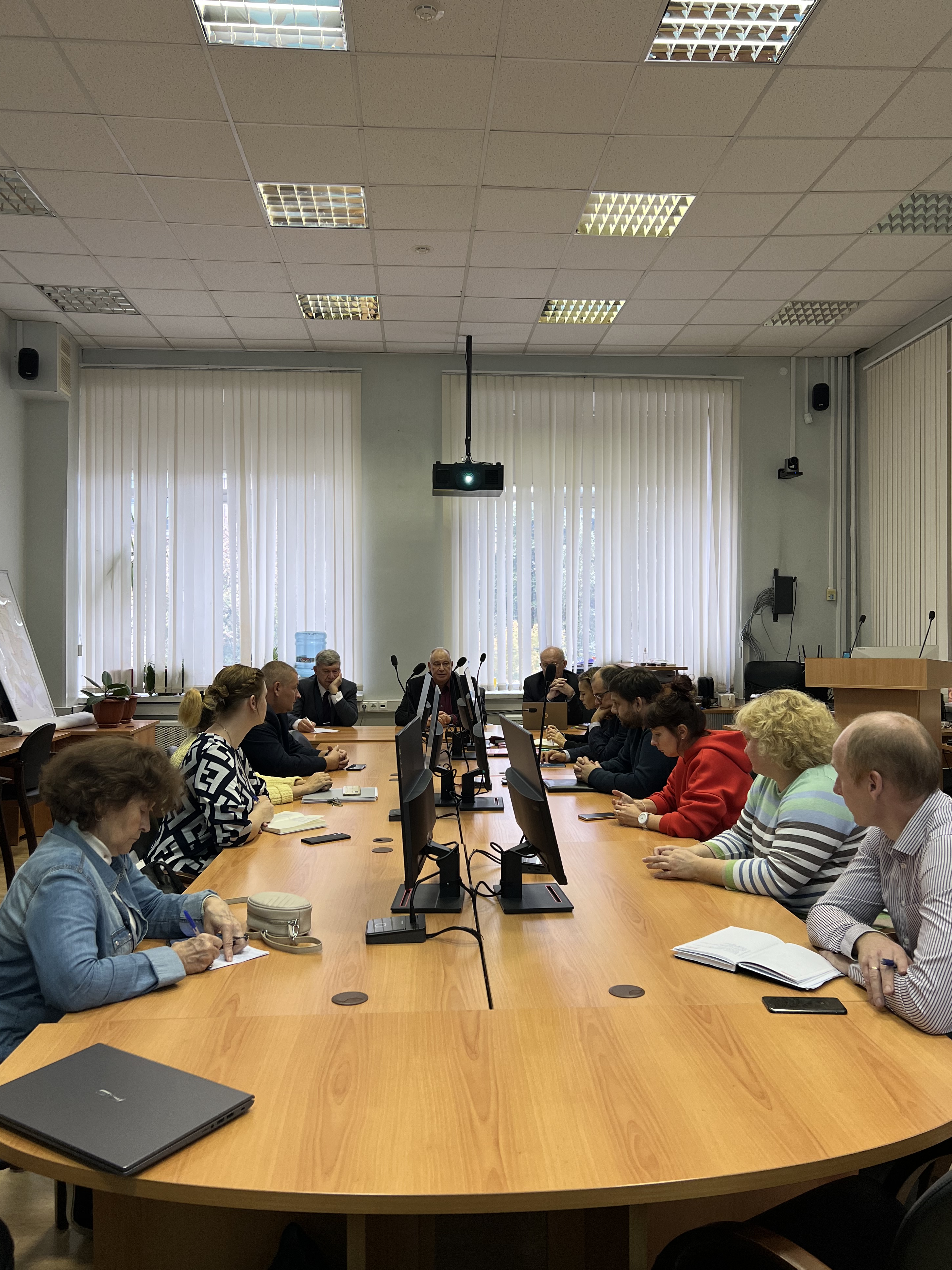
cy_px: 627
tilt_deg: +0.0
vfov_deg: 65.3
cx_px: 480
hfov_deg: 51.4
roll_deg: -0.7
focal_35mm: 27
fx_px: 990
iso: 100
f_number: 1.5
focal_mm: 5.7
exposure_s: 1/100
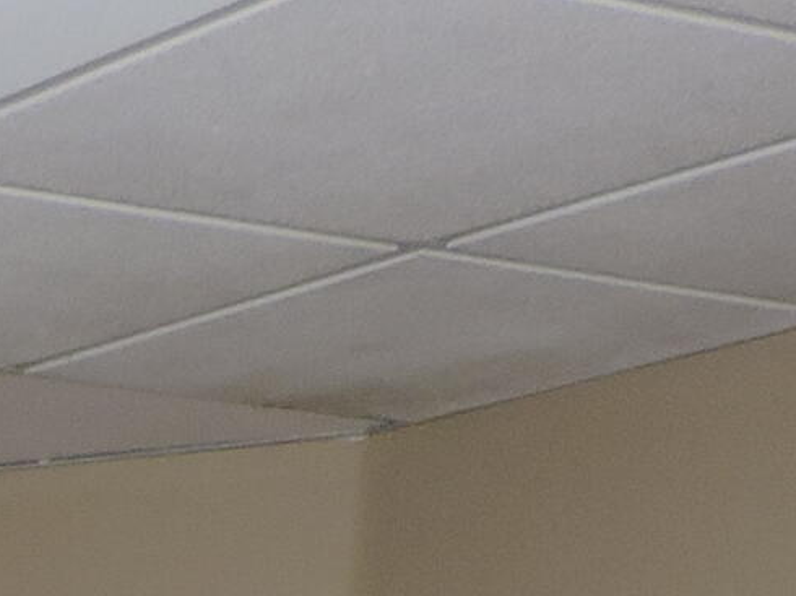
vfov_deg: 9.0
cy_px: 1488
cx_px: -848
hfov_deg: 11.9
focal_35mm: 147
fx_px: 3379
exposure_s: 1/30
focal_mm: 4.3
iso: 200
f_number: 3
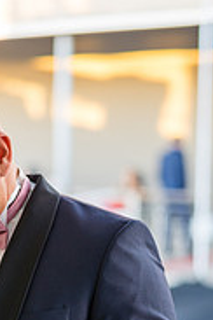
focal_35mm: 123
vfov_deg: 16.3
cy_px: 320
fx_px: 1092
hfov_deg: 11.1
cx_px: 17
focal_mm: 50
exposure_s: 1/200
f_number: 1.4
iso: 250
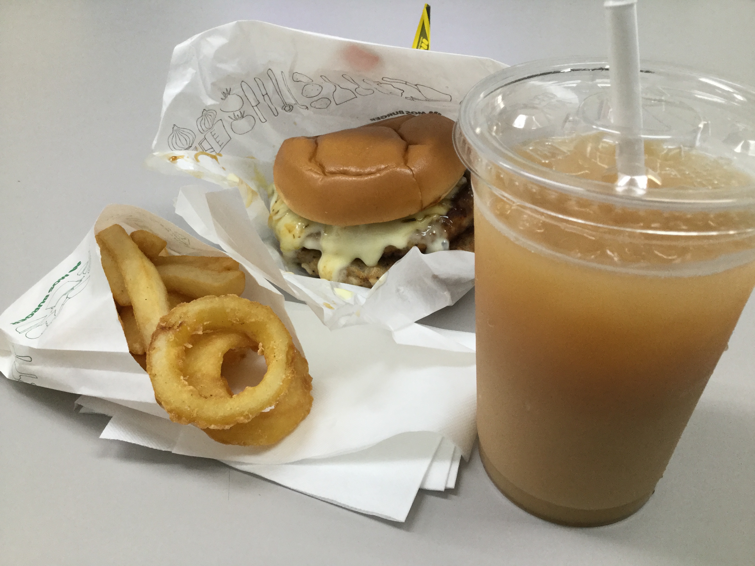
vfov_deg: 45.4
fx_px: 676
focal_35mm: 31
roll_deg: +0.9
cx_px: 378
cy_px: 283
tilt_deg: -36.9
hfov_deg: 58.4
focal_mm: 3.3
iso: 32
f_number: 2.4
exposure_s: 1/30
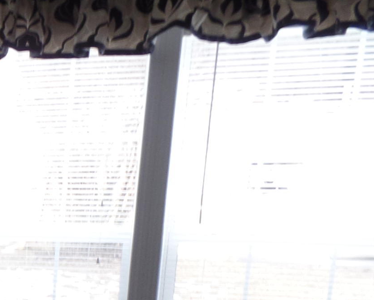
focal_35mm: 81
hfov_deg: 19.2
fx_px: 897
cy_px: 401
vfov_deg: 17.6
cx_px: -252
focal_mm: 4.1
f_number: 2.8
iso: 80
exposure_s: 1/30
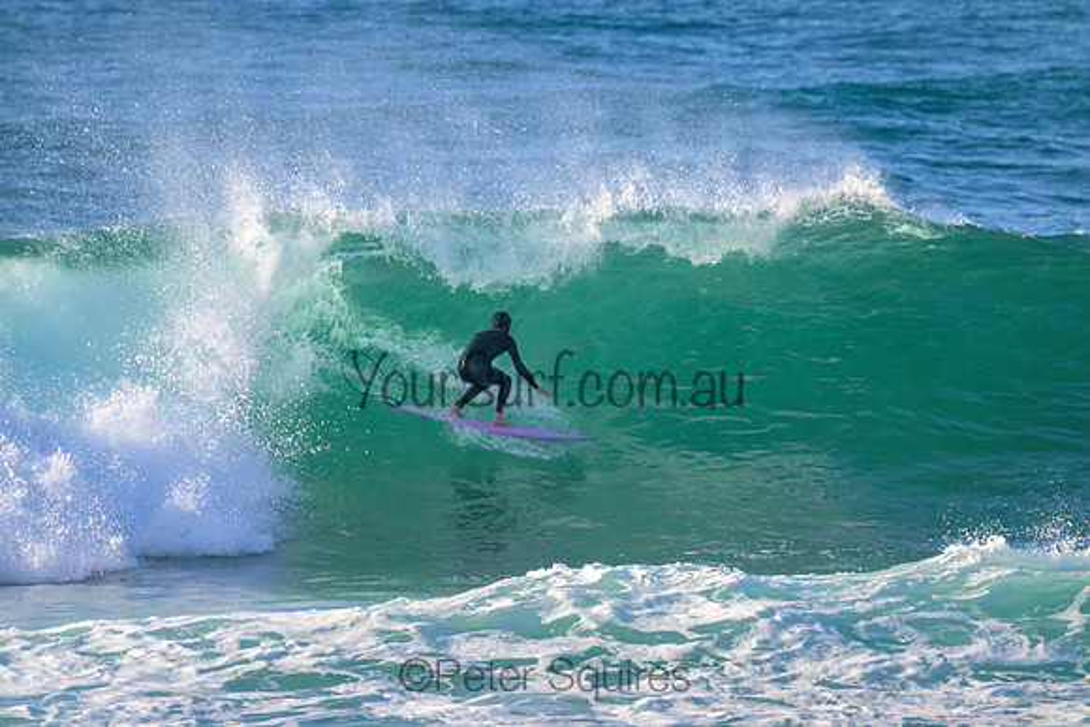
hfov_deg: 2.6
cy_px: 364
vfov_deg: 1.7
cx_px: 545
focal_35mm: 800
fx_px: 24227
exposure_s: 1/1250
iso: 1600
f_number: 11
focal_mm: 800
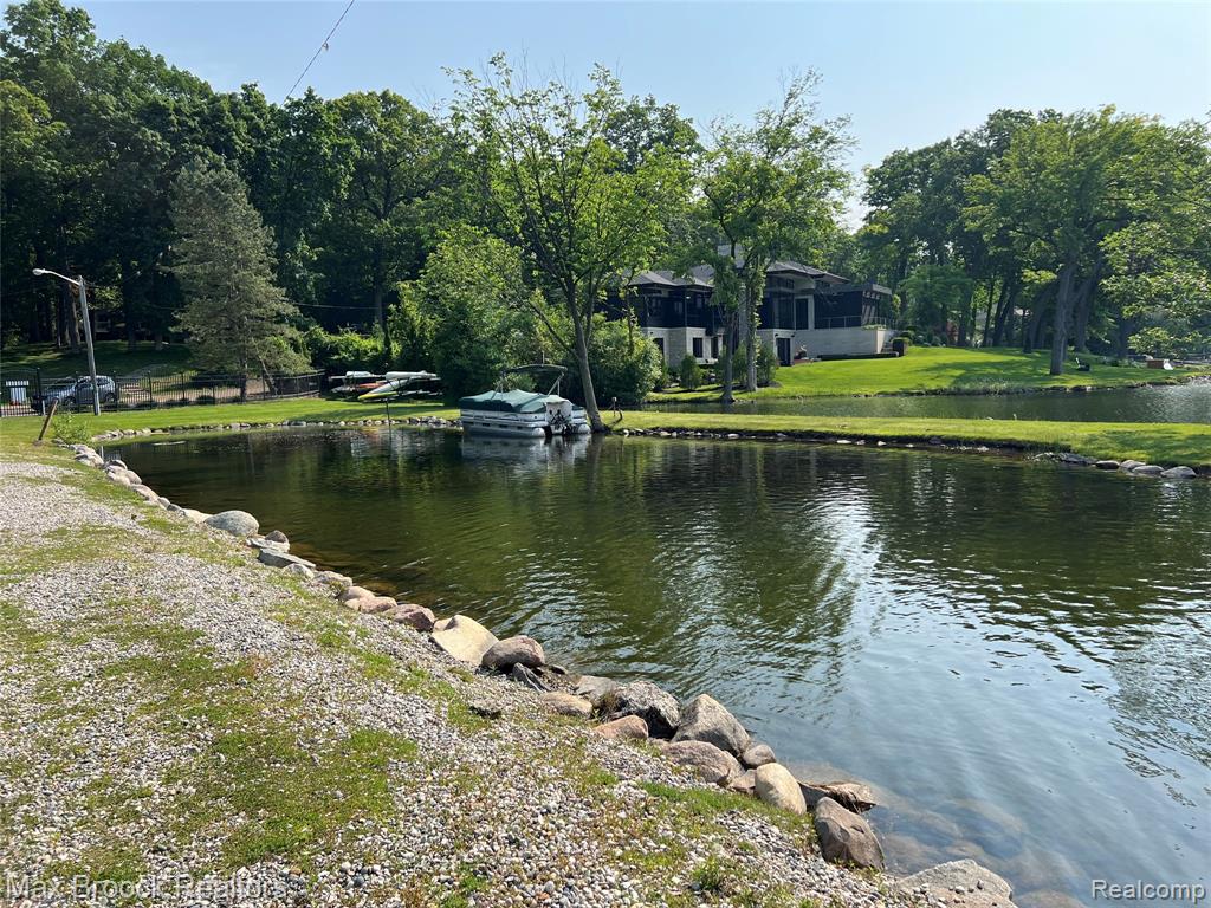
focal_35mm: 26
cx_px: 606
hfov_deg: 67.3
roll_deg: +2.1
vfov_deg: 53.1
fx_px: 910
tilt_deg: -4.0
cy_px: 454
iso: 50
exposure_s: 1/2457
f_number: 1.5
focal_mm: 5.7
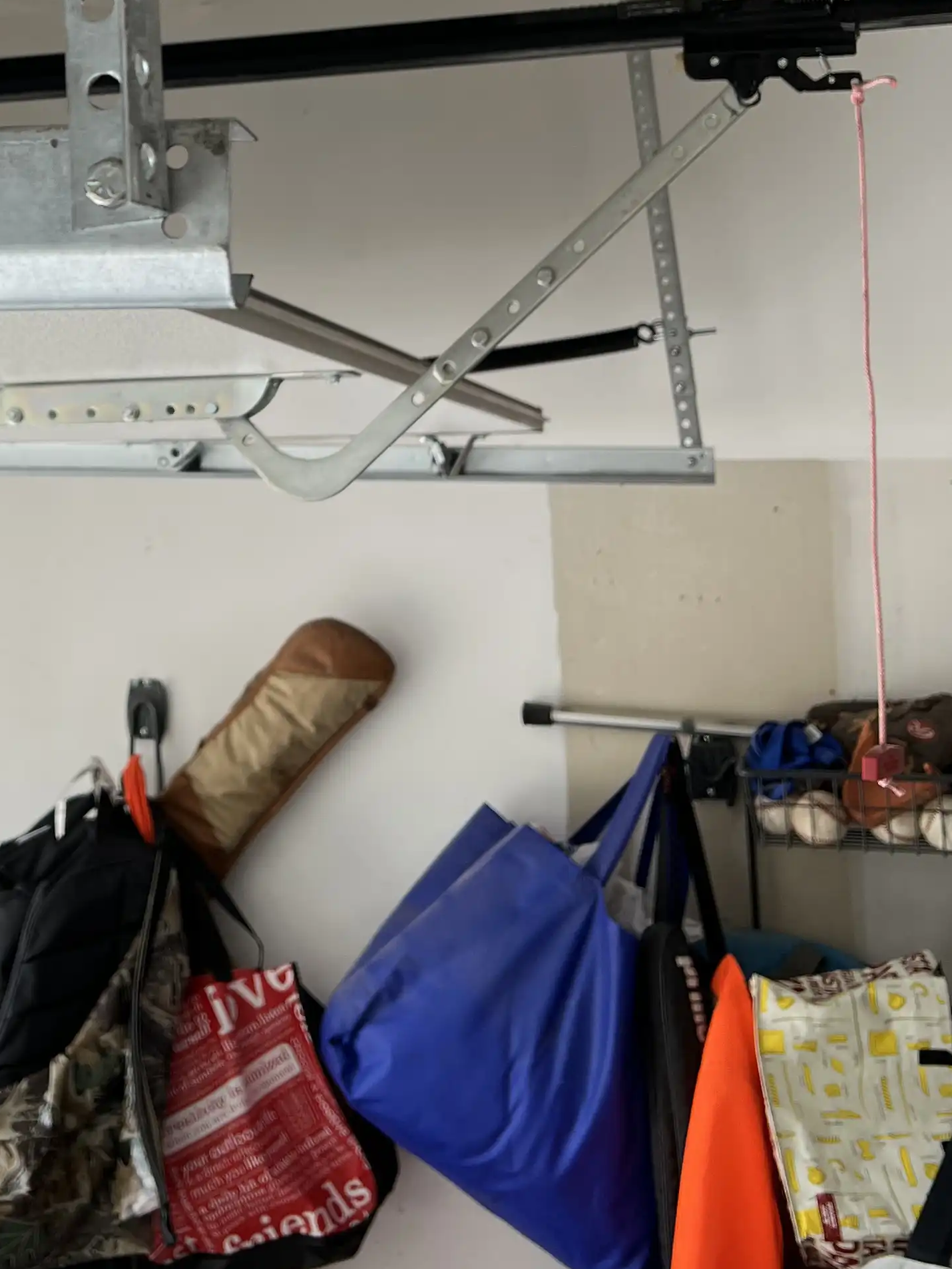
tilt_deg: +10.2
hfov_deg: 25.6
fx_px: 2016
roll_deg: -2.1
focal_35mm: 55
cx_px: 67
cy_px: 164
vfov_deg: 33.4
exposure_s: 1/121
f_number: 1.5
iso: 40
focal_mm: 5.7
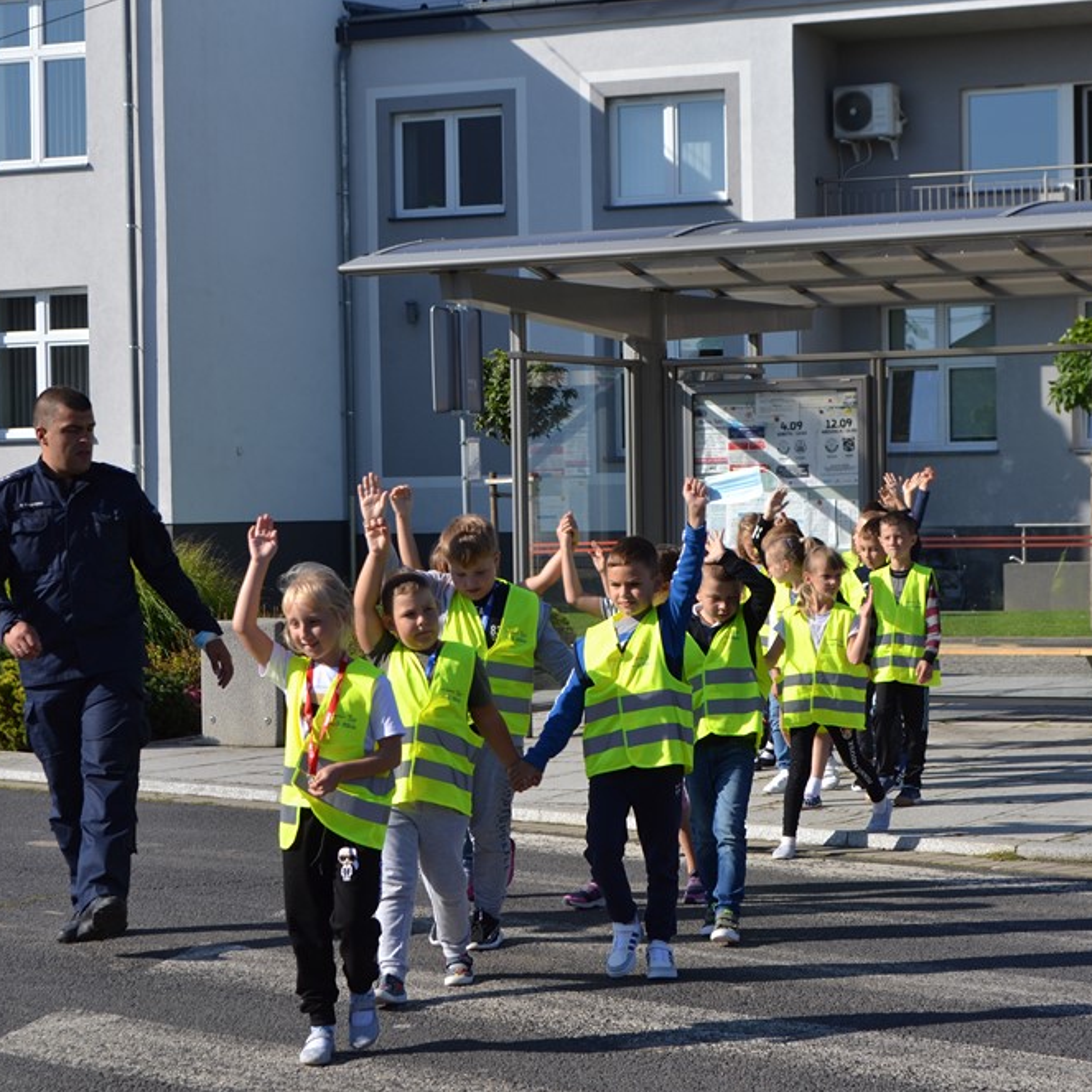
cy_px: 534
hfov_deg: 19.6
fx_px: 3164
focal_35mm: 89
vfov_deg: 19.6
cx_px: 586
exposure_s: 1/200
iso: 100
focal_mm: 45
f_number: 7.1
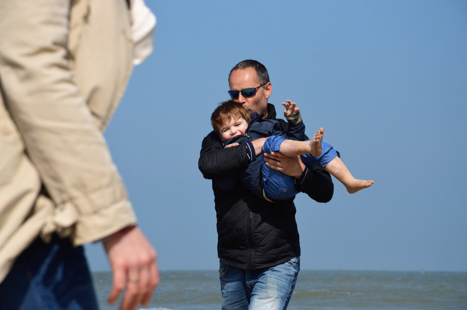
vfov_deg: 8.7
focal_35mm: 158
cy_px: 155
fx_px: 2041
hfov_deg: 13.1
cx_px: 234
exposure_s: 1/4000
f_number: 9
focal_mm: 105
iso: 800
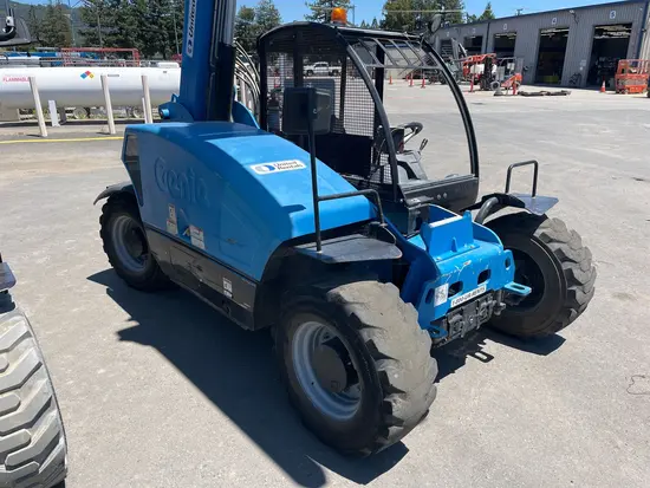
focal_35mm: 26
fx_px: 488
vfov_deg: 53.1
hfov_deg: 67.3
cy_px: 244
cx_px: 325
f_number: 1.6
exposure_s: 1/2222
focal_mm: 5.1
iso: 50
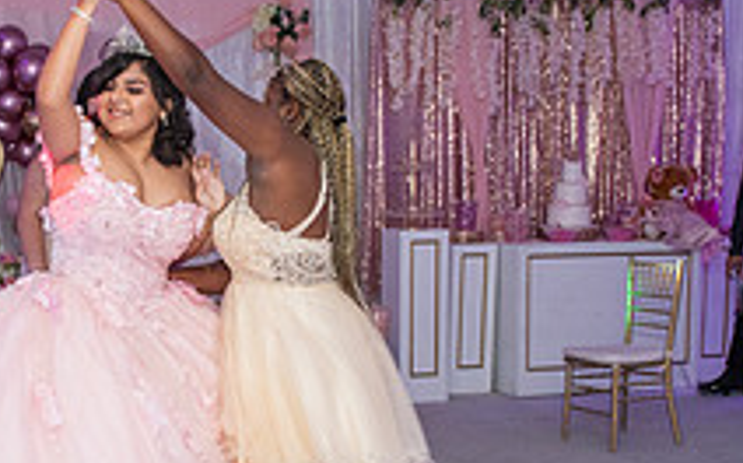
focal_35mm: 67
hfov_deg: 29.7
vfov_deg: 19.2
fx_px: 1355
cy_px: 345
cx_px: 119
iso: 1250
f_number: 4
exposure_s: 1/160
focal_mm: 24
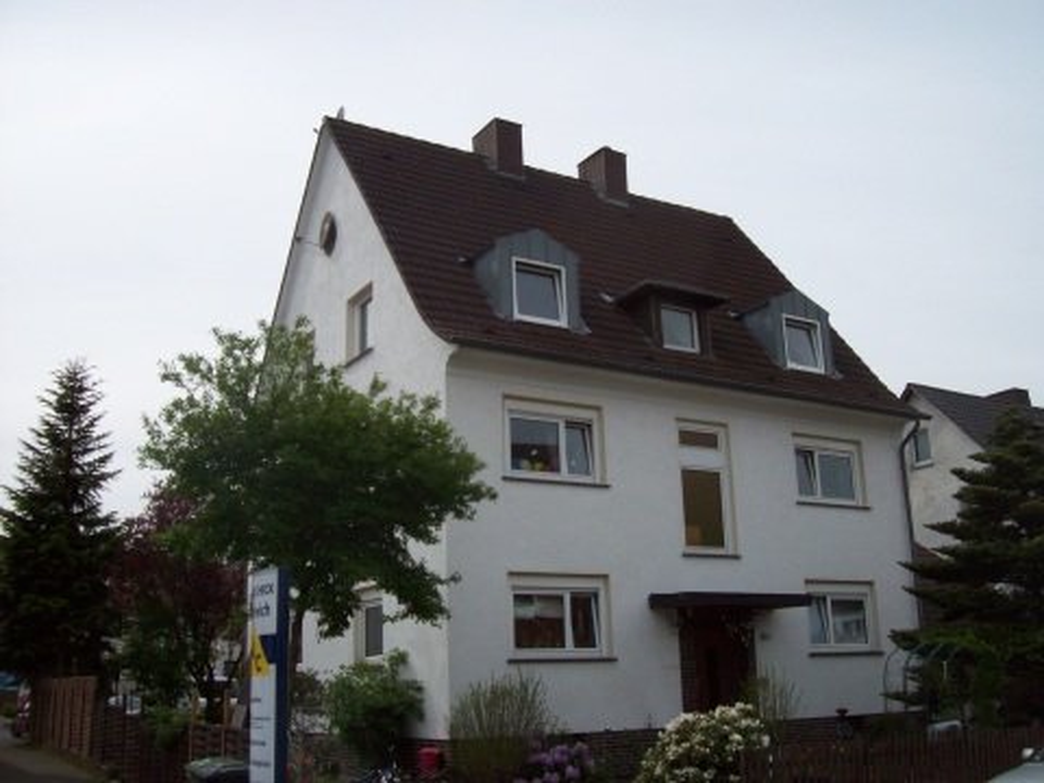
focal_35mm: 36
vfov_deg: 39.7
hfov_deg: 51.4
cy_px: 392
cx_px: 522
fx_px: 1086
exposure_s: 1/729
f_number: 4.8
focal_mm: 6
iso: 80
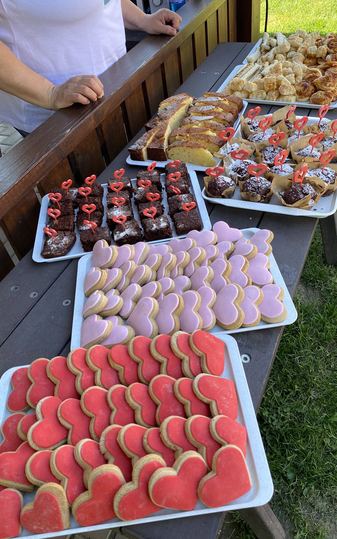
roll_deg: +7.8
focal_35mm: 28
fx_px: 411
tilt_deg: -43.9
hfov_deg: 44.5
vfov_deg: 66.5
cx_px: 179
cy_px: 273
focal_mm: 4.25
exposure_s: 1/172
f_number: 1.8
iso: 32
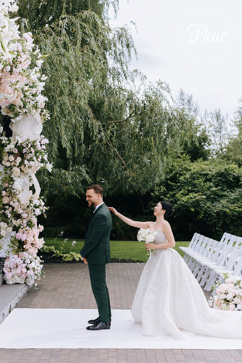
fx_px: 504
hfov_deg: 27.0
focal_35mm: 50
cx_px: 121
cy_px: 182
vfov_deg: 39.6
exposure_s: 1/1250
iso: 320
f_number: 3.2
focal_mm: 50
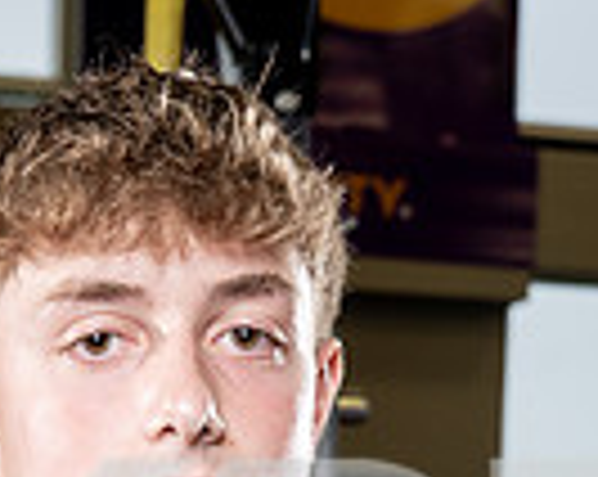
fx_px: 2527
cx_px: 135
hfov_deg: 13.4
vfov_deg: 10.1
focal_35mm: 143
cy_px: 918
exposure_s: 1/250
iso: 640
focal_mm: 45
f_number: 5.6
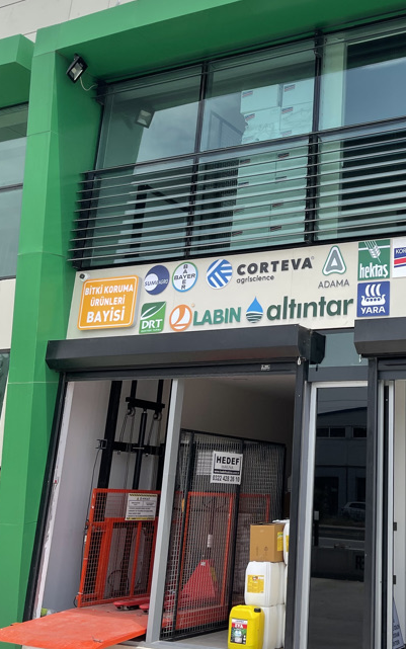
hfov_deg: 28.5
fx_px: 778
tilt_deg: +20.2
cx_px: 333
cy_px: 227
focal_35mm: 44
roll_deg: -1.8
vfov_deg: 44.7
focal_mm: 5.1
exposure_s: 1/2288
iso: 32
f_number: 1.6
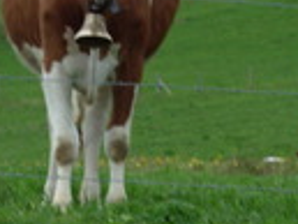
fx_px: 3249
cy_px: -23
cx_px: 300
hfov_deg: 5.2
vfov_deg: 3.9
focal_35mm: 377
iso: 50
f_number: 4.3
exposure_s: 1/85.4
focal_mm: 20.2
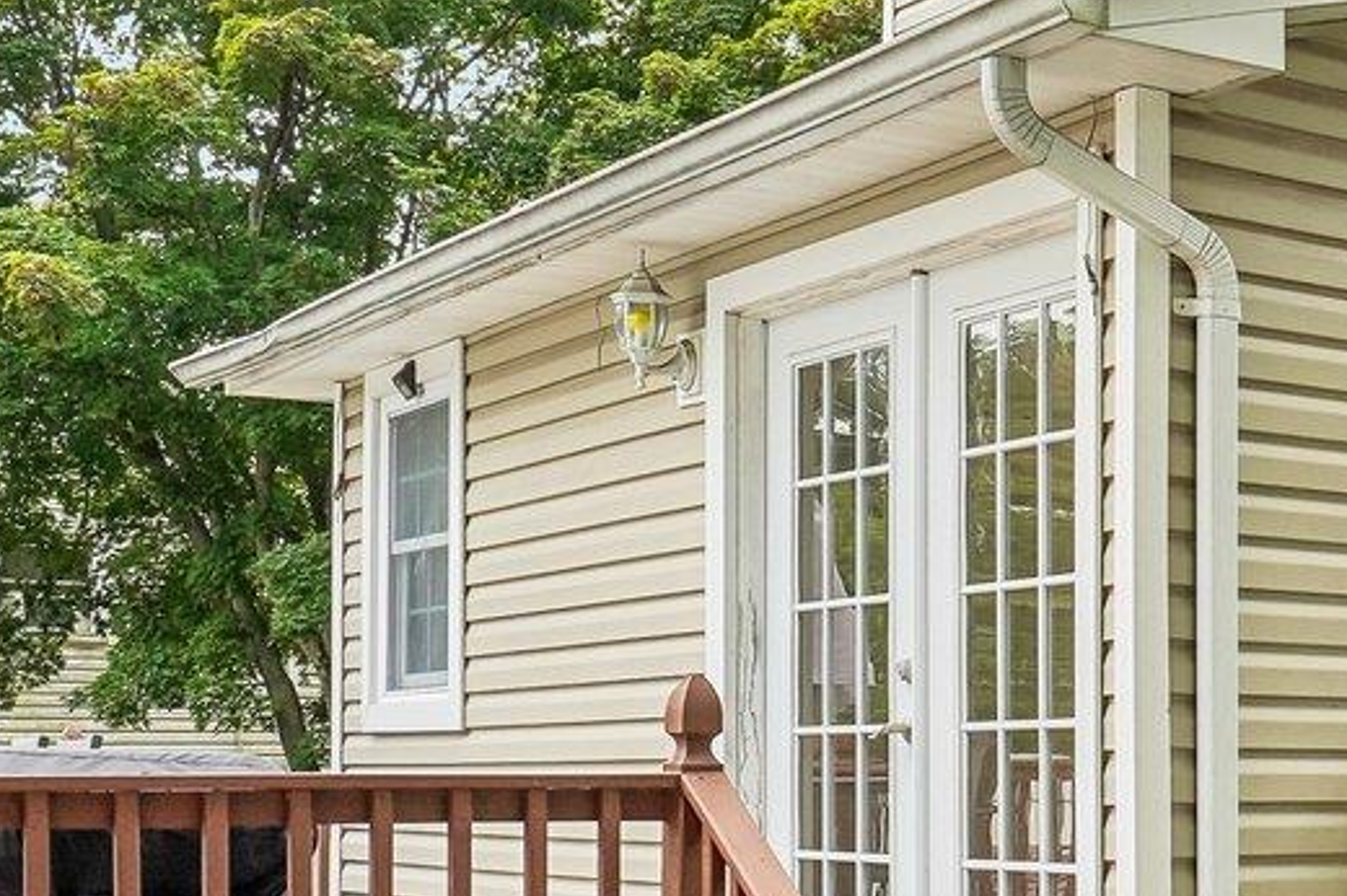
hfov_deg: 26.3
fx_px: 2505
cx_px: 1671
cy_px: 693
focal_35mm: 67
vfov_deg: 20.1
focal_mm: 17
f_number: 8
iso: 200
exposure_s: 1/40
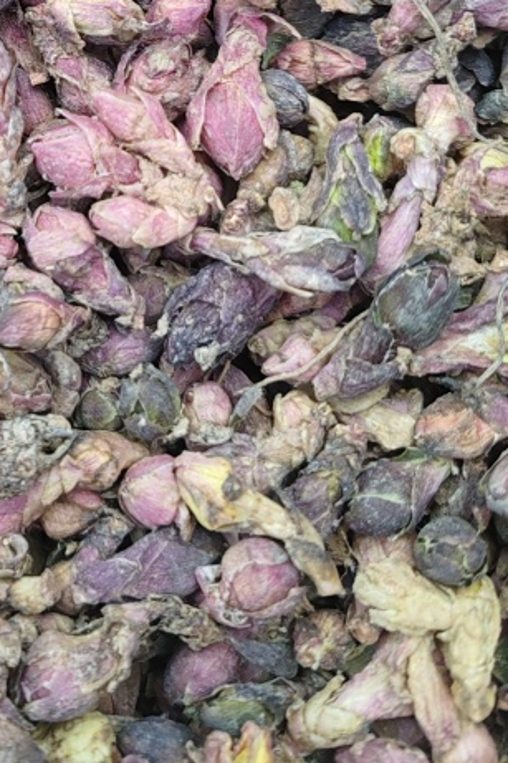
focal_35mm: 65
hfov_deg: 19.6
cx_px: -109
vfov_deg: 27.9
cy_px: -98
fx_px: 1377
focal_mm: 6.12
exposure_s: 1/100
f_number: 1.9
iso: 80
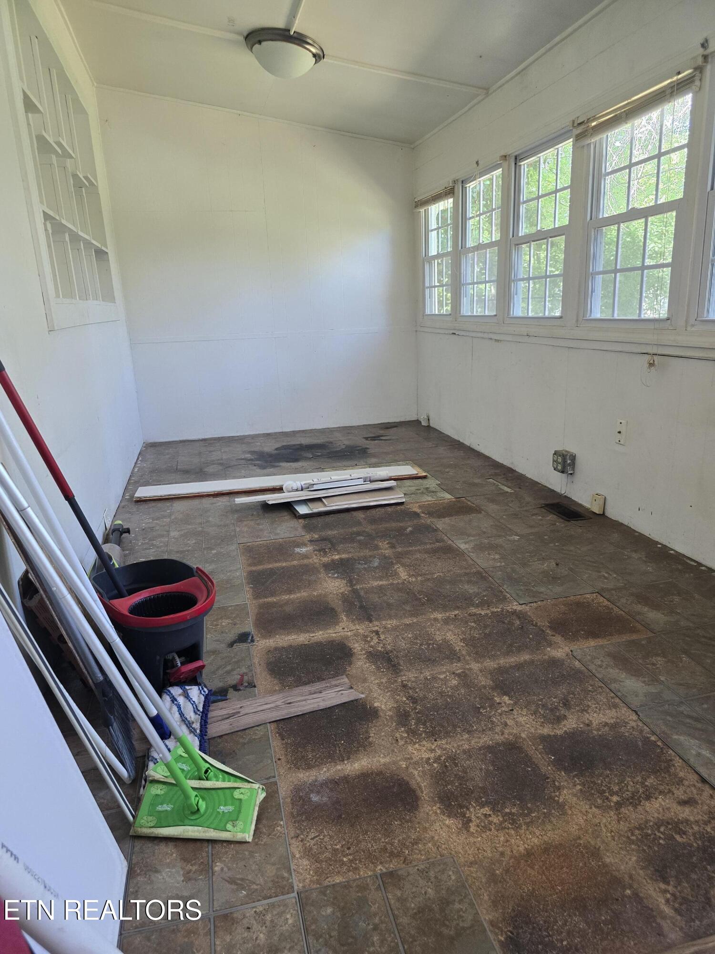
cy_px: 477
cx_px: 358
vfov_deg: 73.9
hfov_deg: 58.9
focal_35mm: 23
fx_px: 633
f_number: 1.7
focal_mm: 6.3
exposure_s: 1/120
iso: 250
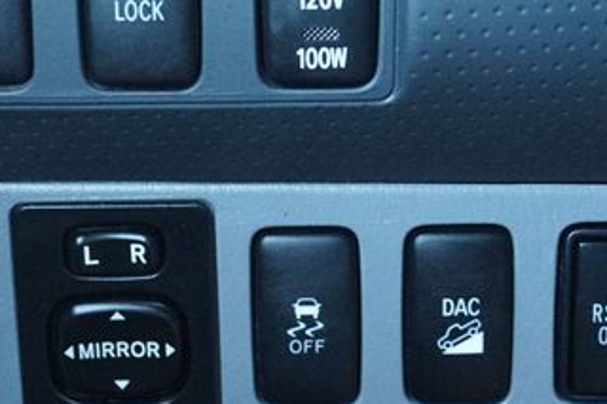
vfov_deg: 17.4
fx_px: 1314
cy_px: 127
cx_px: 248
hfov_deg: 26.0
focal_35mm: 78
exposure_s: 1/60
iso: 3200
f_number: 4.5
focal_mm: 26
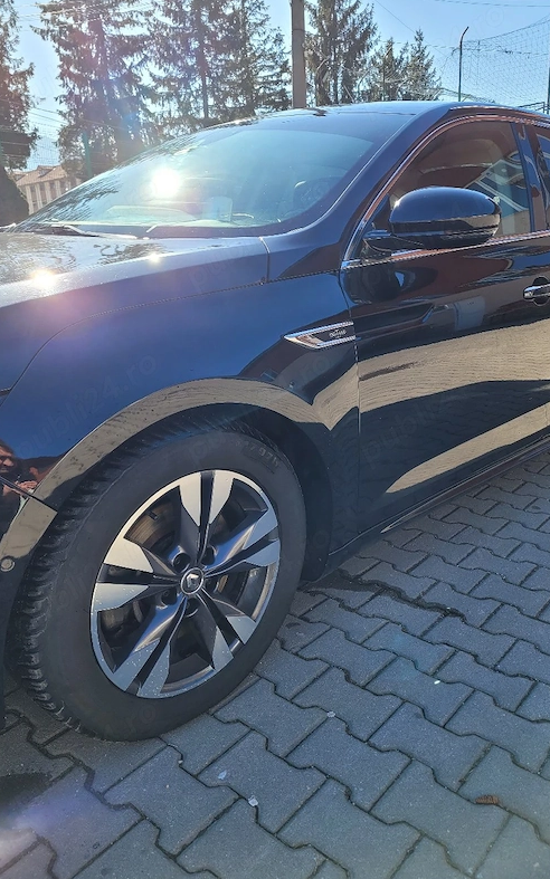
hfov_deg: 44.5
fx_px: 671
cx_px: 303
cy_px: 434
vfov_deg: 66.5
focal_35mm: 28
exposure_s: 1/769
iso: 40
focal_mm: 5.4
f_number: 1.8
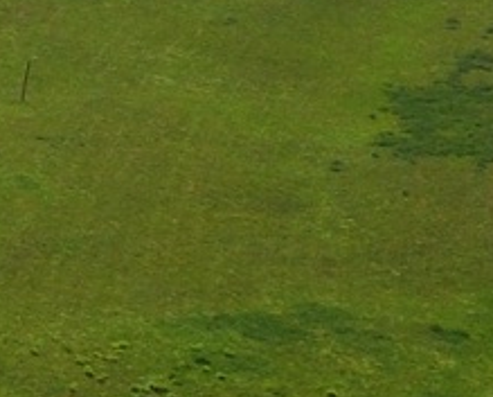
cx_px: -1285
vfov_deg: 8.3
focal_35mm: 185
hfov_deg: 7.9
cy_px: -86
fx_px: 2704
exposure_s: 1/1441
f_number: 2.2
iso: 100
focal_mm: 4.7
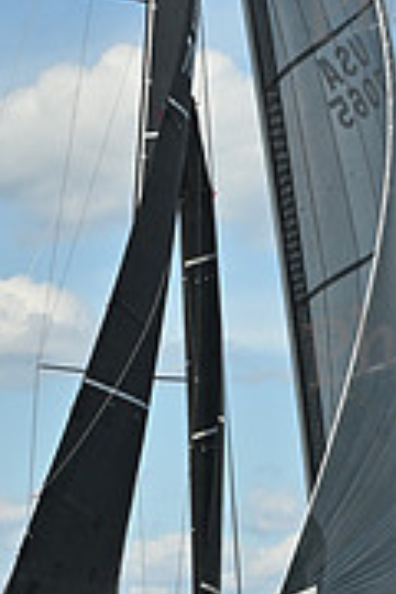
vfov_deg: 9.1
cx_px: 134
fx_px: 3712
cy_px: 178
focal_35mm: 225
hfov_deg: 6.1
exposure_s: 1/1000
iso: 250
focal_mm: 70
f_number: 10
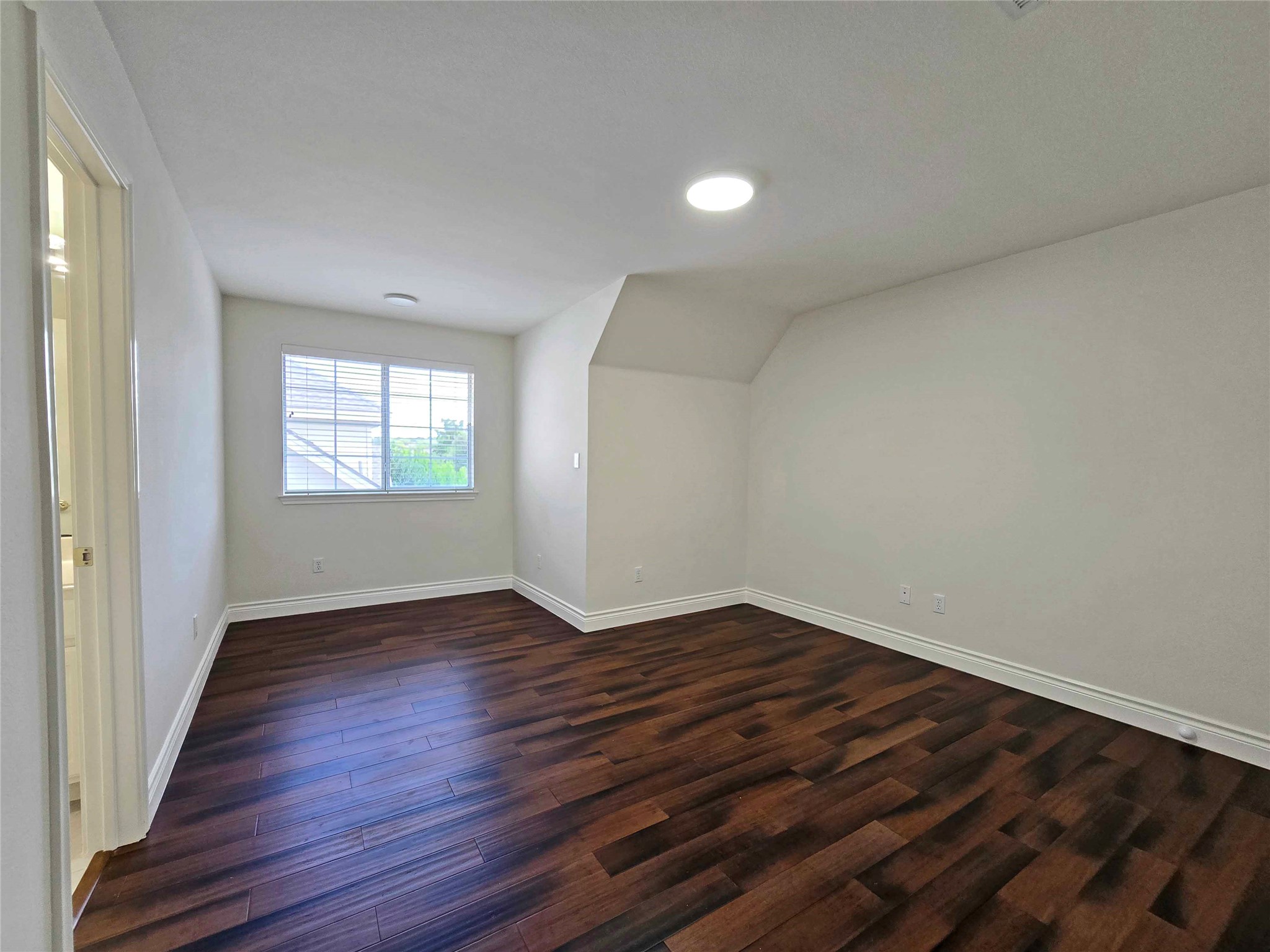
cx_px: 635
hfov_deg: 106.2
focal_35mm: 13
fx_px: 477
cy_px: 476
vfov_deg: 89.9
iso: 125
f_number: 2.2
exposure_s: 1/60
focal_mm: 2.2
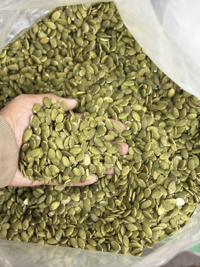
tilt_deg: -82.7
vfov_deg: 39.7
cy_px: 134
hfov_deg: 30.3
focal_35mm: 48
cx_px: 100
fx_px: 370
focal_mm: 6.76
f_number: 1.78
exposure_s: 1/50
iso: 160
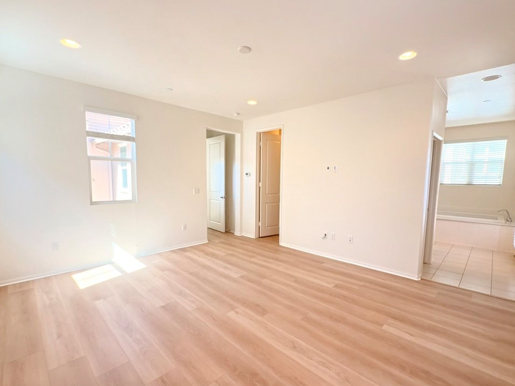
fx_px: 223
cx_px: 250
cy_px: 200
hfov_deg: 98.1
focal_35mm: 15
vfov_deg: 81.7
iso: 100
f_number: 2.2
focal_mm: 2.22
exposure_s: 1/120
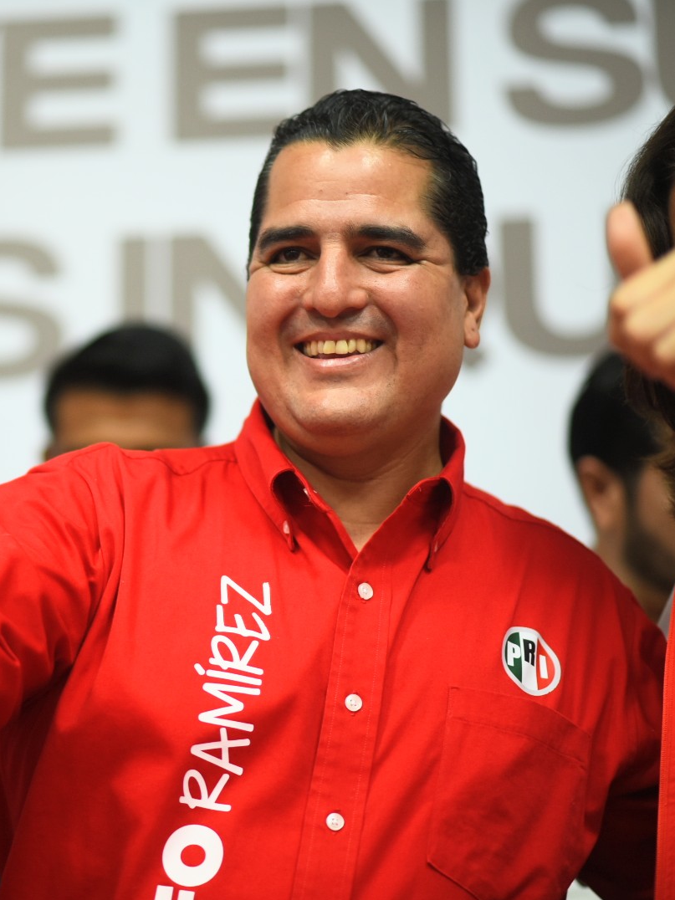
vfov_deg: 16.0
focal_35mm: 123
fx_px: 3198
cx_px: 141
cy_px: 450
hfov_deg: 12.0
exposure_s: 1/125
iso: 400
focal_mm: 85
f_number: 1.8
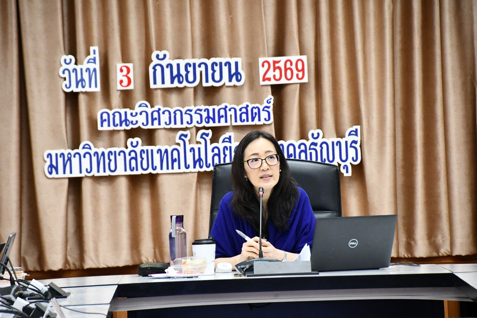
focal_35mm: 262
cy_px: 159
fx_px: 3472
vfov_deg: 5.2
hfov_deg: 7.9
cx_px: 238
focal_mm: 175
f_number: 6
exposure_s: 1/200
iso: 3200
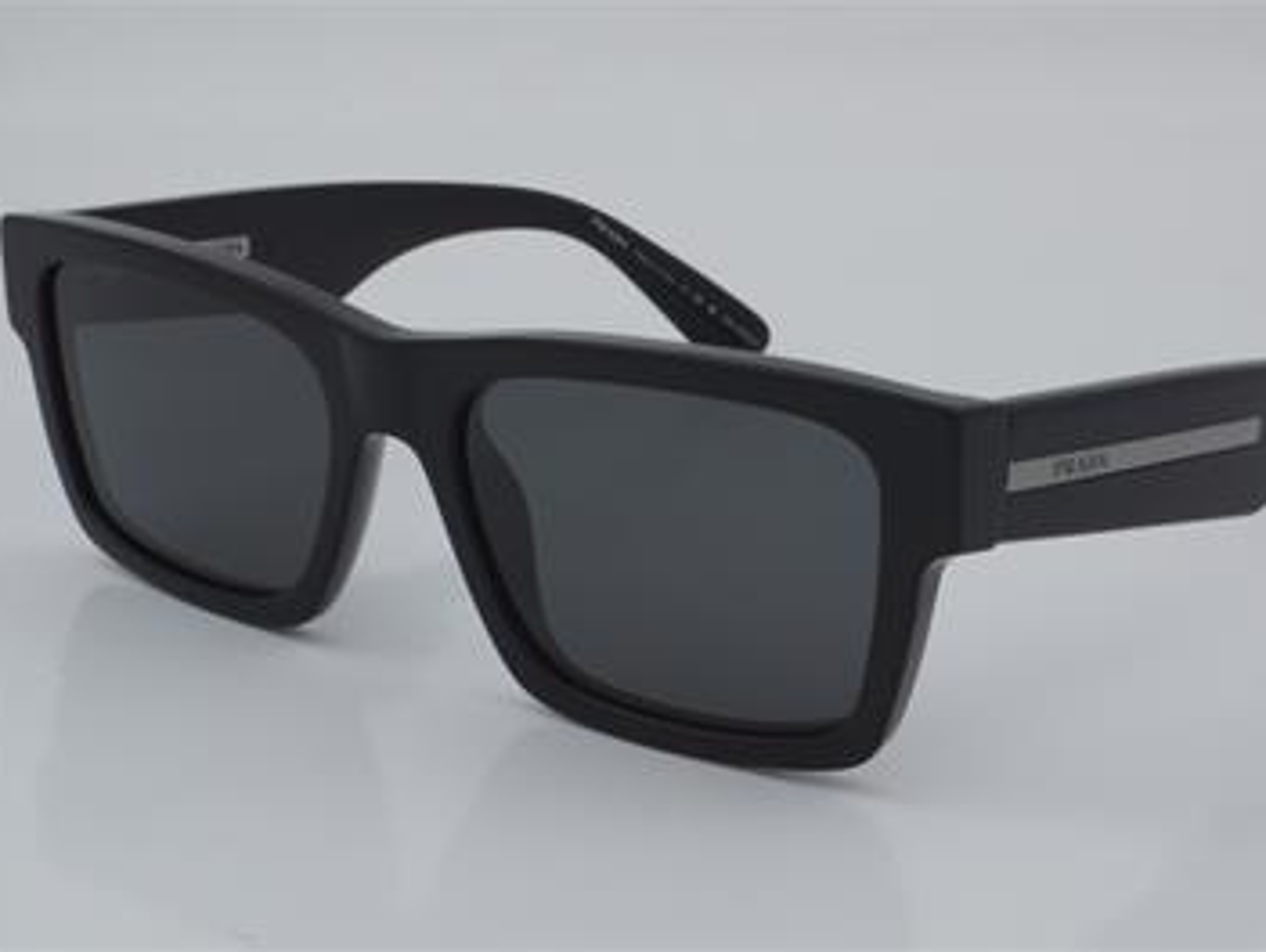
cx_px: 700
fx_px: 3002
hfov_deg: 23.8
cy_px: 476
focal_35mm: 82
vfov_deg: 18.0
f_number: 32
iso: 100
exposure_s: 1/4
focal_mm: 50
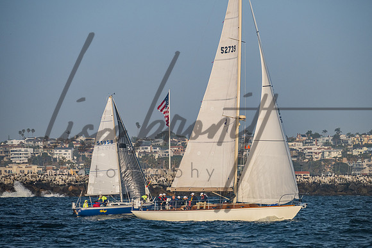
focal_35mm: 241
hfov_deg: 8.6
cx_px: 199
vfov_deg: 5.7
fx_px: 2488
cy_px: 120
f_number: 6.3
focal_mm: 200
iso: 400
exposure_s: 1/1600
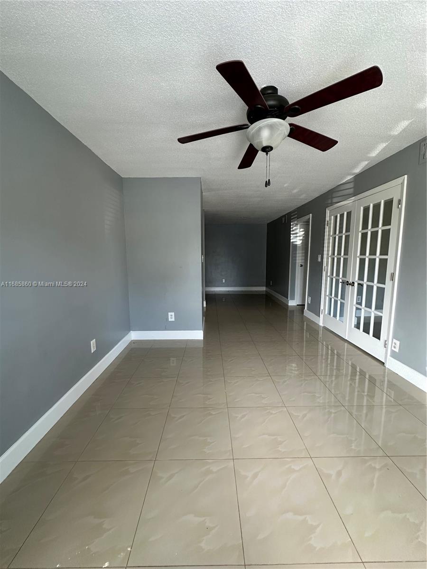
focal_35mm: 14
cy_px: 284
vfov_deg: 102.1
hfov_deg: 85.7
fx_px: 230
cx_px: 214
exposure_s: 1/99
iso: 160
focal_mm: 2.22
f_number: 2.2
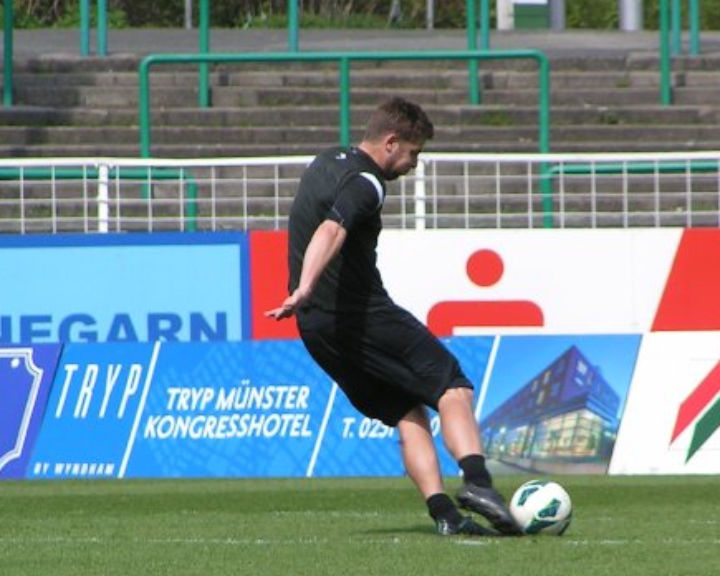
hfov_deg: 3.5
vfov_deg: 2.8
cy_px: 354
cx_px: 399
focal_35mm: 558
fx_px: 11891
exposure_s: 1/1000
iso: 50
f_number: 3.5
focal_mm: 47.6
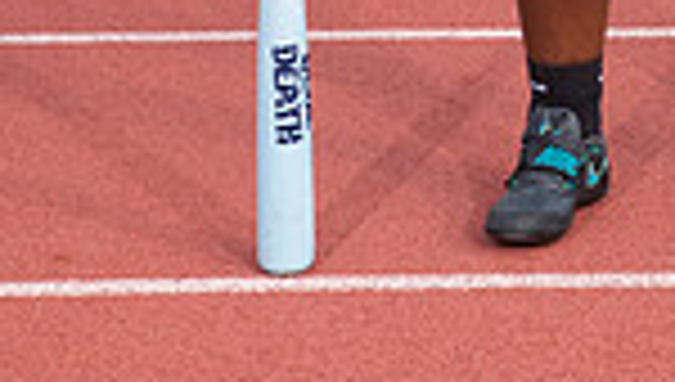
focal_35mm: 163
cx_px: 662
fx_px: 2923
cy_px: -557
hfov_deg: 13.0
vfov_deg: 7.0
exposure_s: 1/320
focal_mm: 52
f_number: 8
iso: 160
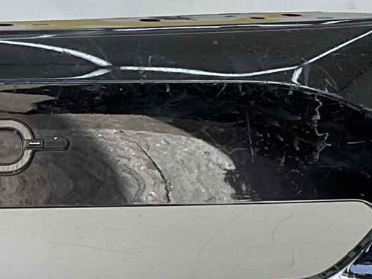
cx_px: -65
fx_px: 1494
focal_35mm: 139
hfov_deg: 13.8
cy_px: 209
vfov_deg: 10.7
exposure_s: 1/284
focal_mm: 3
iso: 16
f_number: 1.8
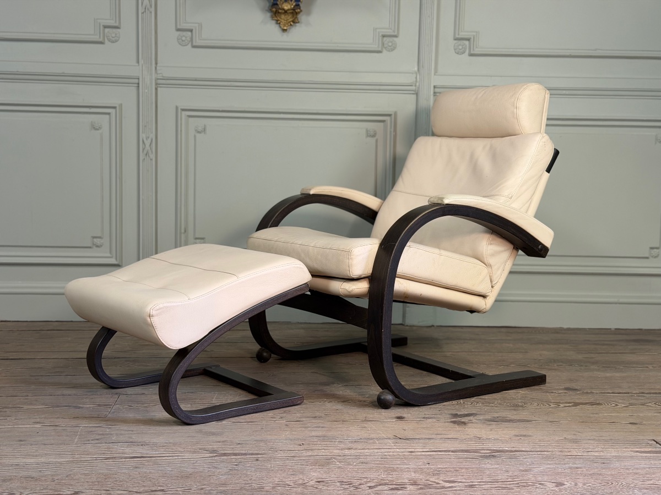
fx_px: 917
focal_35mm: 48
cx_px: 330
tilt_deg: -5.1
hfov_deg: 39.7
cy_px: 248
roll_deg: -0.7
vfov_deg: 30.3
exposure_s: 1/50
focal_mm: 6.76
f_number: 1.78
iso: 125
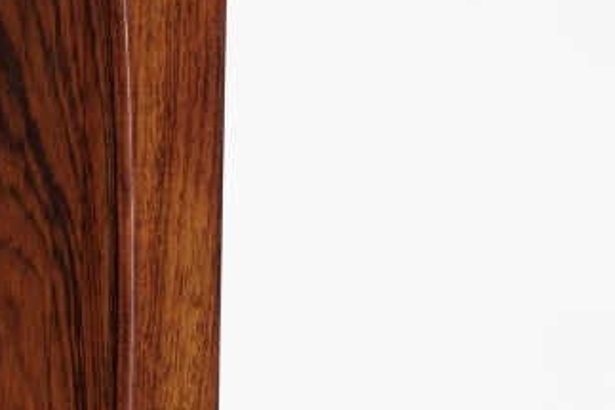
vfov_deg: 6.9
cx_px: -21
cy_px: 433
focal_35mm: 197
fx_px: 3364
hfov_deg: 10.3
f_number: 4
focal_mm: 35
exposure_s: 1/100
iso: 800
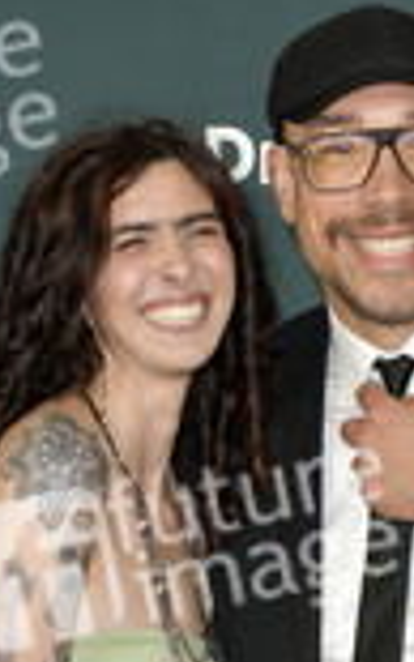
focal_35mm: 131
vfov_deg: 15.4
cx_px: 303
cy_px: 765
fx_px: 2363
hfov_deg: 10.0
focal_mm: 50
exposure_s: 1/250
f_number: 6.3
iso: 1250
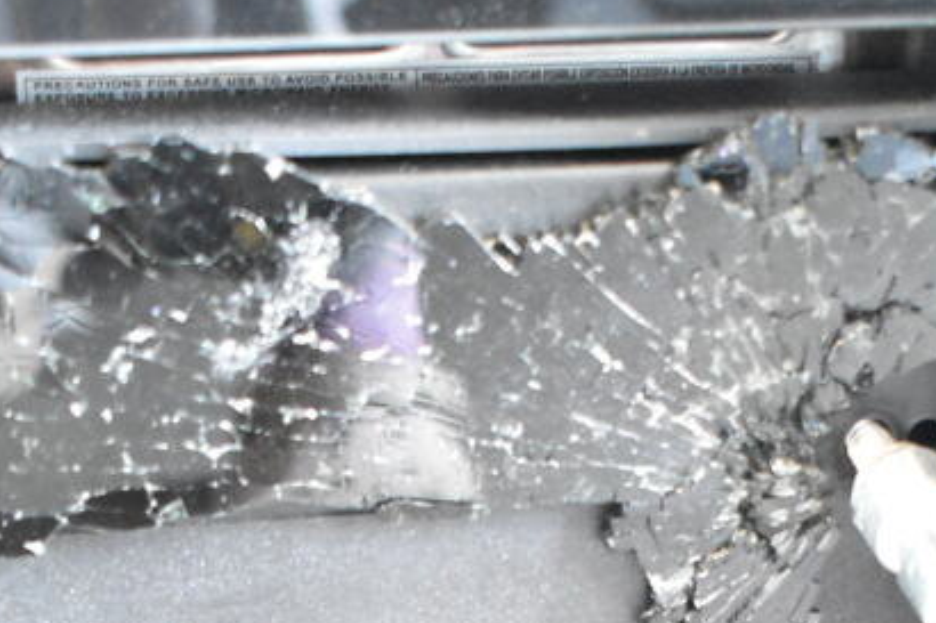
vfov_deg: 12.2
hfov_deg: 19.0
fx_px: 2781
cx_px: 639
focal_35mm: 107
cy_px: 952
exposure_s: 1/50
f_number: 4.5
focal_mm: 32
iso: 11400
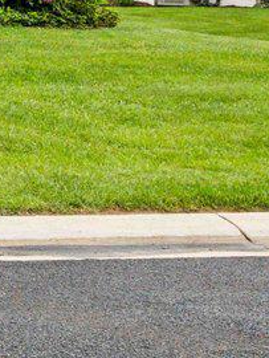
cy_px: -30
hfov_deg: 8.7
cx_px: -737
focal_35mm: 102
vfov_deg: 18.6
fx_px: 1055
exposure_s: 1/640
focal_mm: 14
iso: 400
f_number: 7.1
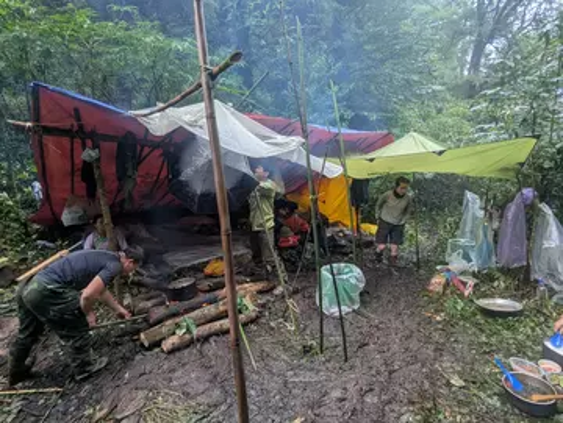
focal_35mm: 16
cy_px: 212
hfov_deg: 94.4
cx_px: 282
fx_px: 261
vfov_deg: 78.2
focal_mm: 2.35
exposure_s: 1/48.6
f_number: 2.2
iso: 245
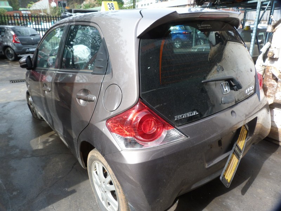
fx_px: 203
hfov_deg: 69.4
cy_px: 106
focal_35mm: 25
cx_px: 140
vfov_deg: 54.9
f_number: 3.6
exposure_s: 1/125
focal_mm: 4.5
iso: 80
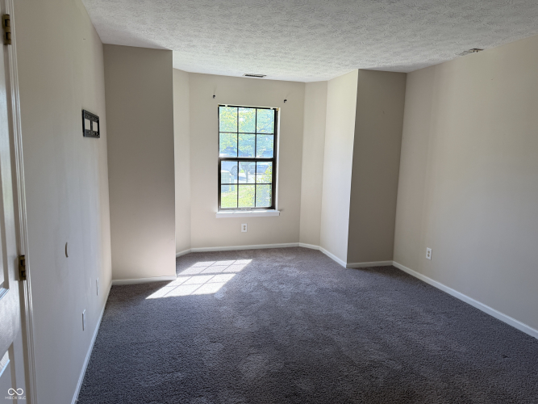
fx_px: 373
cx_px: 269
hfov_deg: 71.6
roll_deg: -0.6
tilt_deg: -8.7
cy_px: 202
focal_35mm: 24
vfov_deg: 56.8
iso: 80
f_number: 1.78
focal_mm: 6.76
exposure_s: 1/170
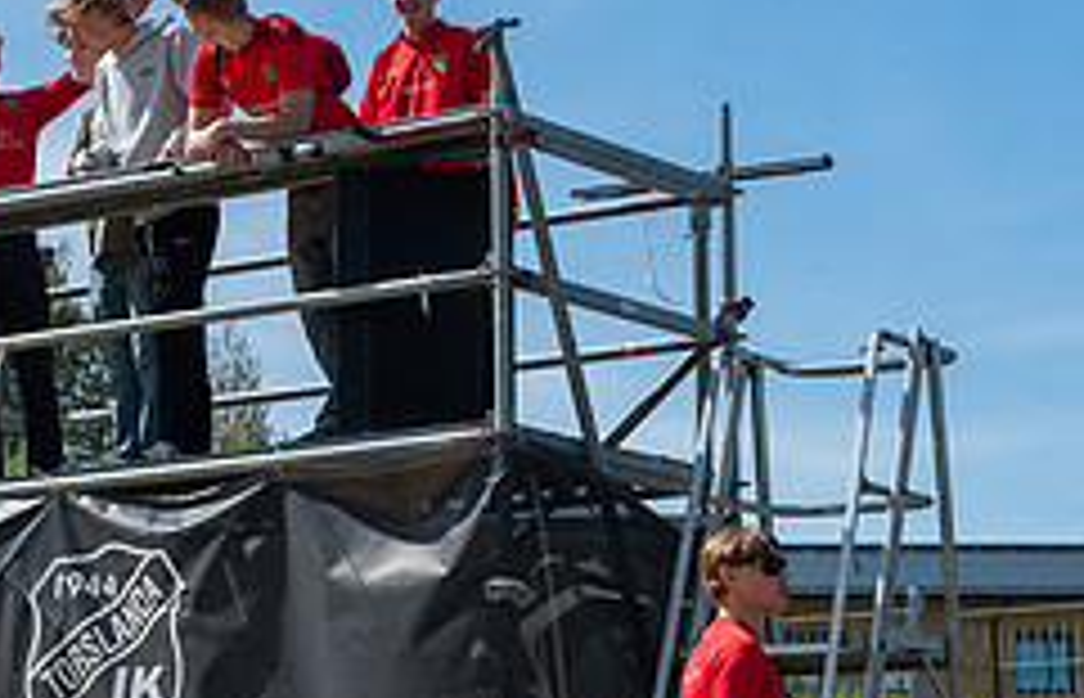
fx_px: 3545
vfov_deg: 11.2
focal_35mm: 119
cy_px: 441
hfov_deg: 17.2
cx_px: 151
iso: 160
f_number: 5
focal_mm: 46
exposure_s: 1/800
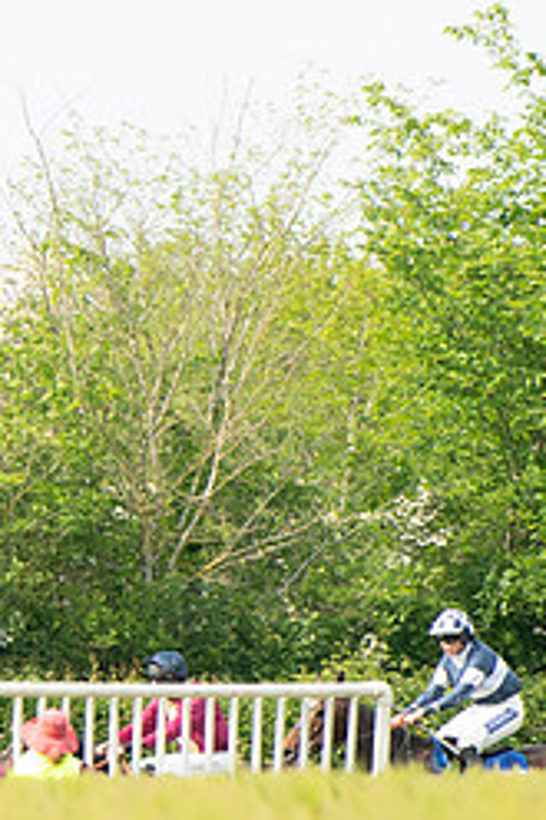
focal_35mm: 1005
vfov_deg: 2.1
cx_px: -594
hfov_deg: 1.4
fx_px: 22894
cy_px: 563
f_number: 4
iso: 400
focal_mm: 200
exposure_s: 1/1250
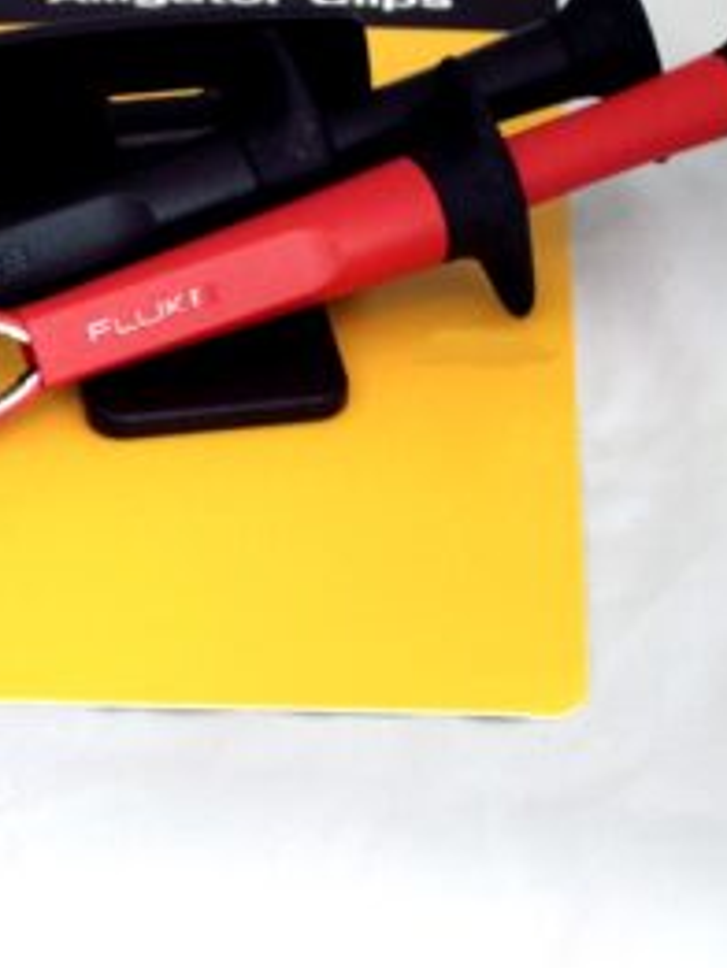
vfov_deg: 13.7
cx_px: 256
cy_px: 256
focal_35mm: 144
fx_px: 4029
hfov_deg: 10.3
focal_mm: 15.3
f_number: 4.6
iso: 200
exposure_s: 1/30
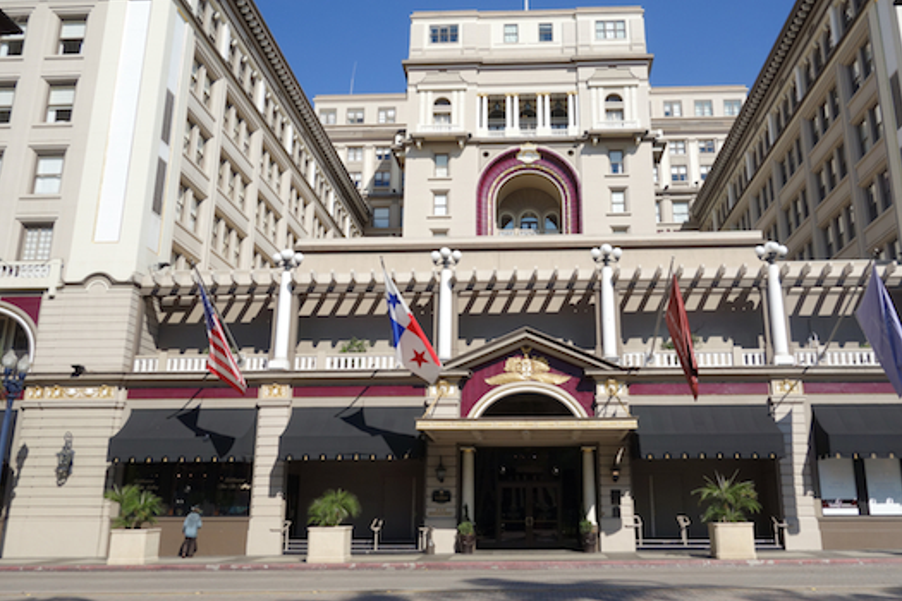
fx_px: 802
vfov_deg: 41.1
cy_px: 275
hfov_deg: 58.6
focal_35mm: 32
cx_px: 498
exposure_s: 1/800
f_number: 5.6
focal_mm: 10.4
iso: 125
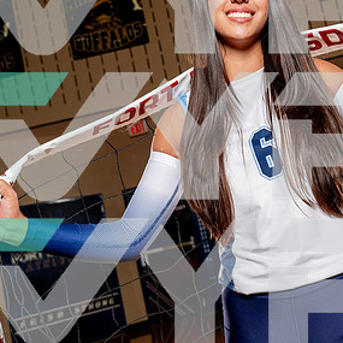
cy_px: 137
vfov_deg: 26.8
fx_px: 717
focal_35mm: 64
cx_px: 249
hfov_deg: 26.6
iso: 200
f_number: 5.6
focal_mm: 37
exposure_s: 1/250
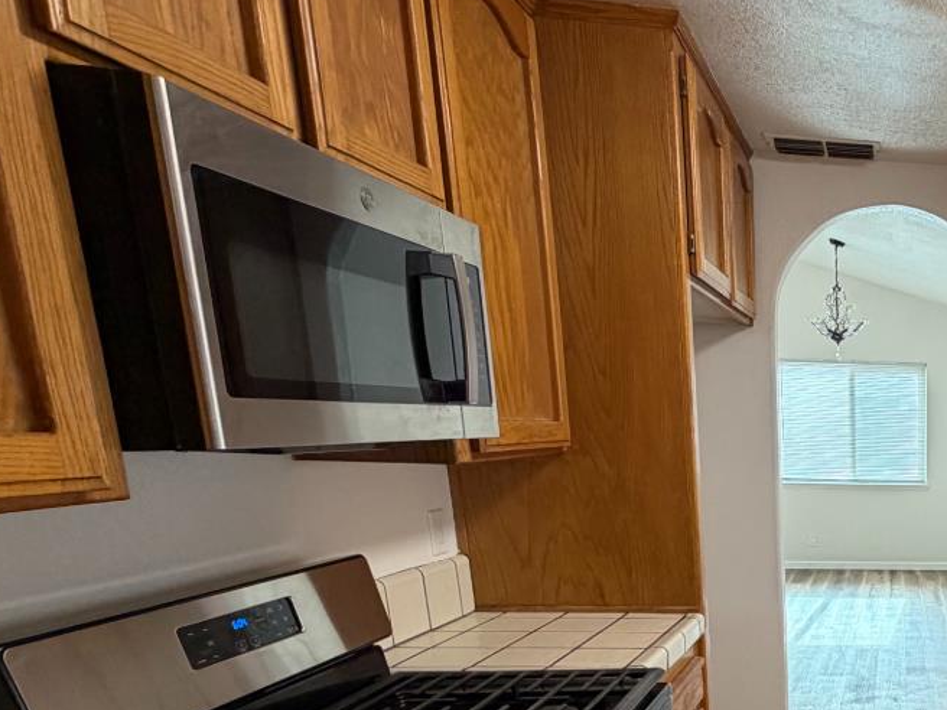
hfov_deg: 44.7
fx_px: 875
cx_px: 1016
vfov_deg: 41.0
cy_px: 627
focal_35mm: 32
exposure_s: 1/60
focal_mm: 2.22
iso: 200
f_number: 2.2
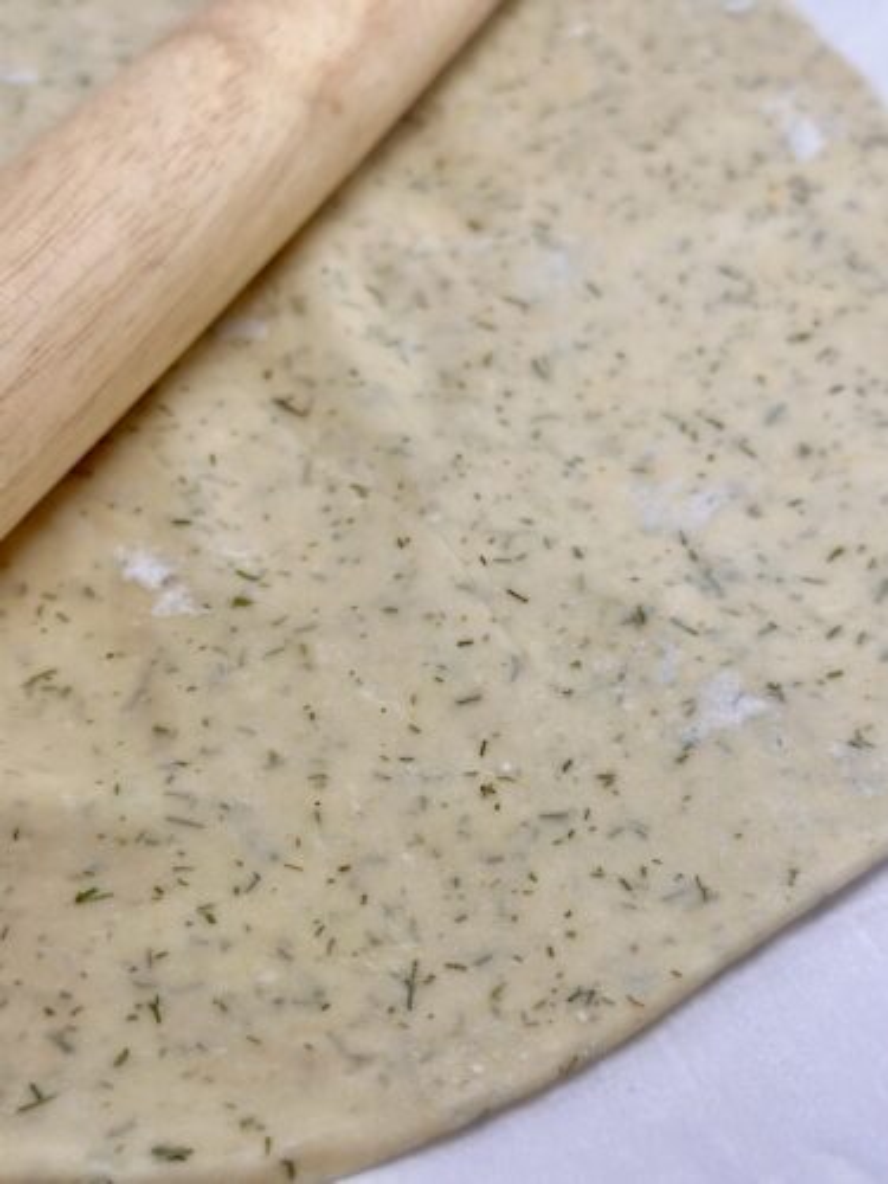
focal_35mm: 48
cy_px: 592
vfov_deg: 39.7
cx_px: 444
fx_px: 1642
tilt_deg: -46.8
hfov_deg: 30.3
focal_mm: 6.86
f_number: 1.78
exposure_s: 1/120
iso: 100
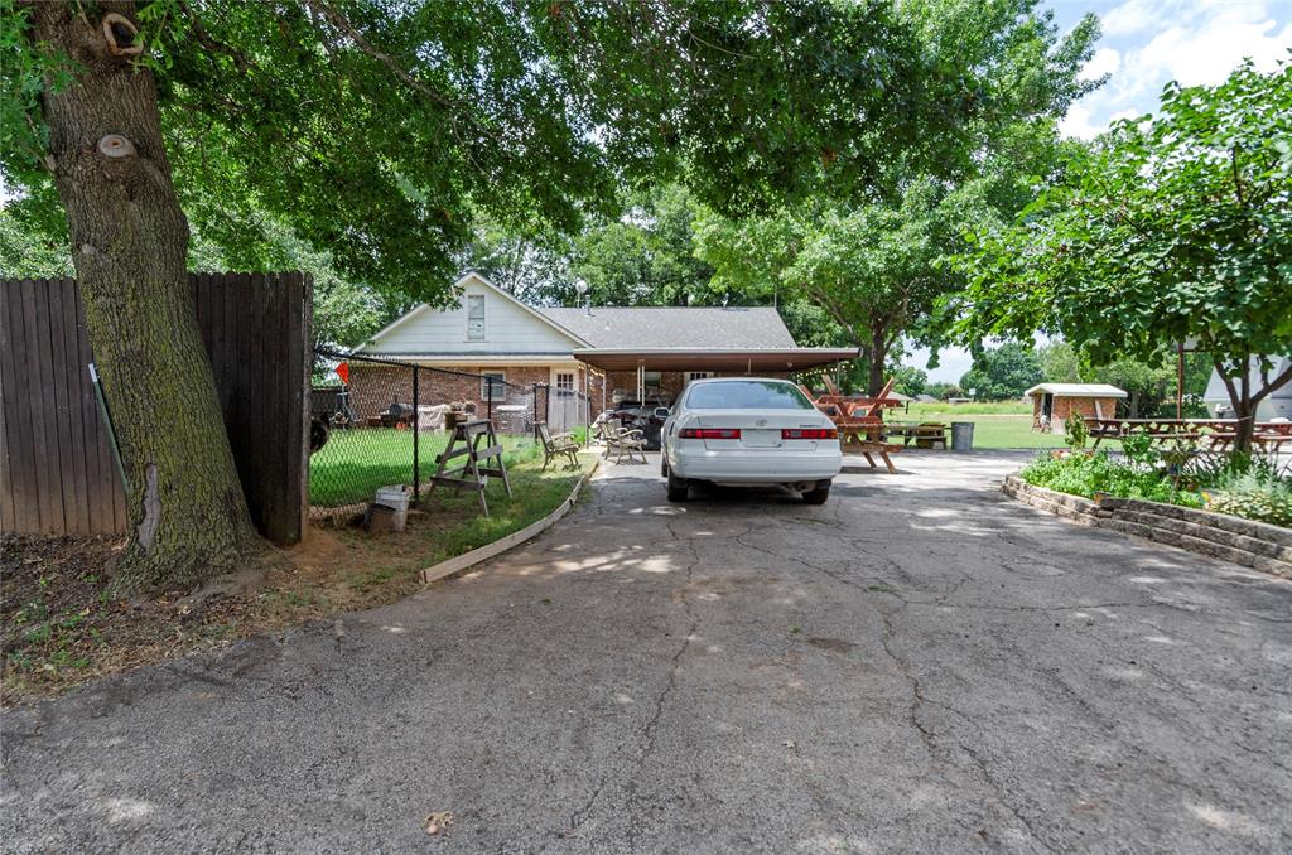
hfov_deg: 90.1
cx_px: 646
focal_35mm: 18
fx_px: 645
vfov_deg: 67.1
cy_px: 428
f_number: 8
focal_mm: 12
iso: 200
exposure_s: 1/250
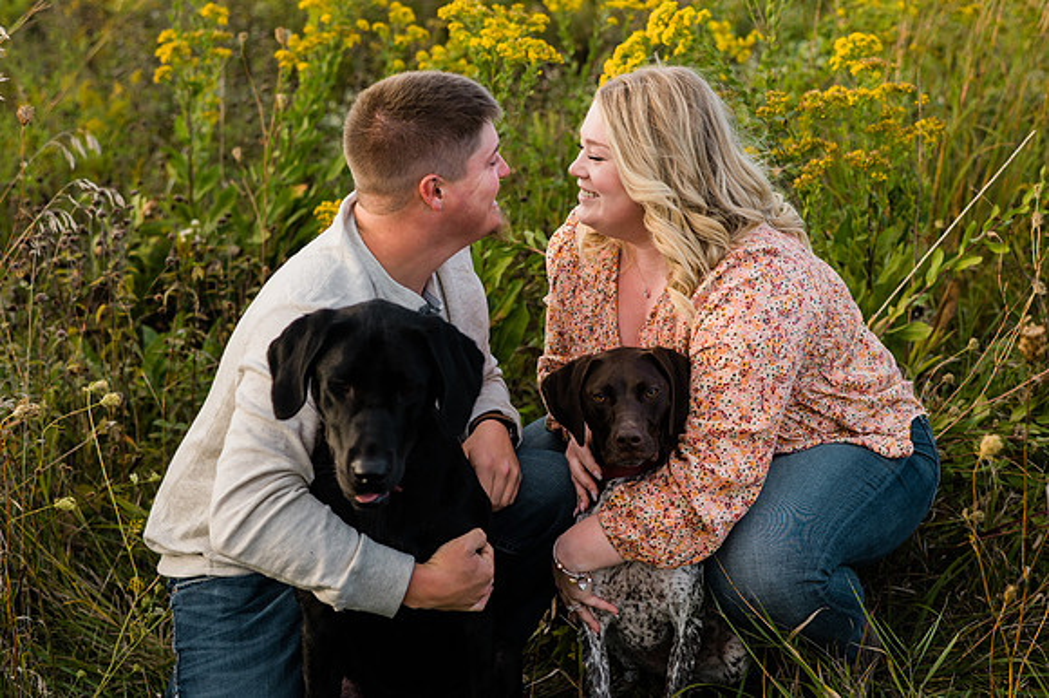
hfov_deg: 34.5
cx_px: 524
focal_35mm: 58
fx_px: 1689
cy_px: 349
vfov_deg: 23.4
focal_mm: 58
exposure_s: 1/400
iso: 250
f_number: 3.5
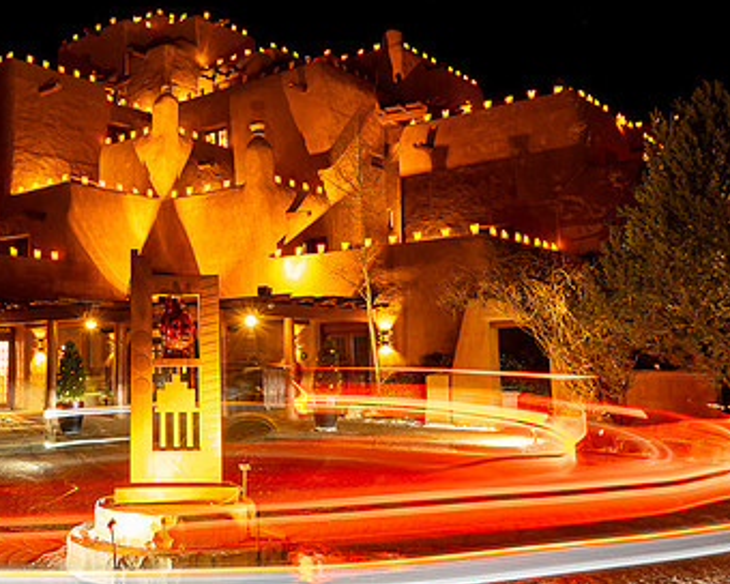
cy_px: 232
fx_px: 843
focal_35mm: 39
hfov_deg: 45.2
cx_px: 182
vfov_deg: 38.1
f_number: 8
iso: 200
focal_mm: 24
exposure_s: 20
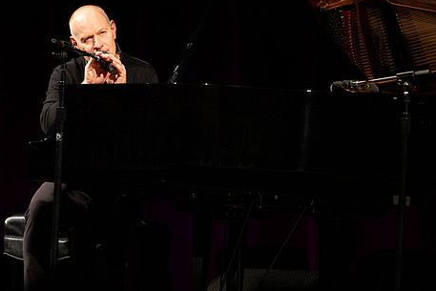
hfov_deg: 6.2
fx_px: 4010
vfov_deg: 4.2
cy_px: 93
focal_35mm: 331
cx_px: 115
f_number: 2.8
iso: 1600
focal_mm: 200
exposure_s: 1/320
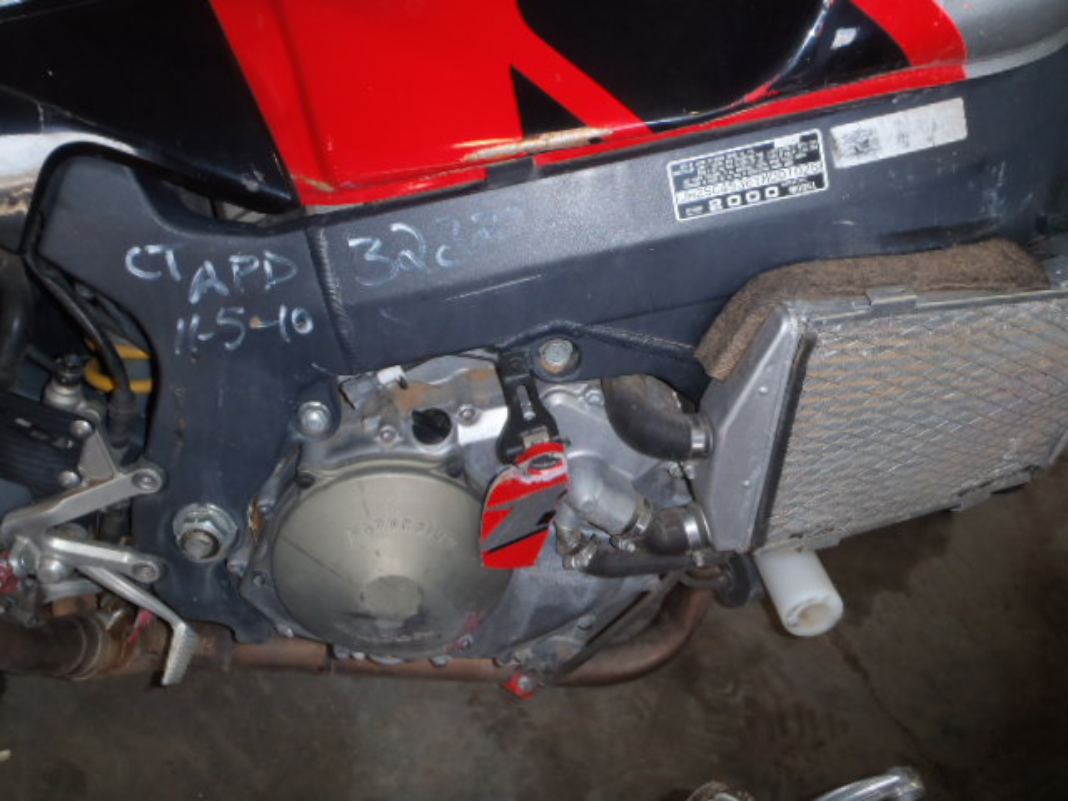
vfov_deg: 49.7
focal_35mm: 28
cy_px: 400
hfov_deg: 63.4
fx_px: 864
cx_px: 534
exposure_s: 1/30
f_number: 3.5
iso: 100
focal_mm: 5
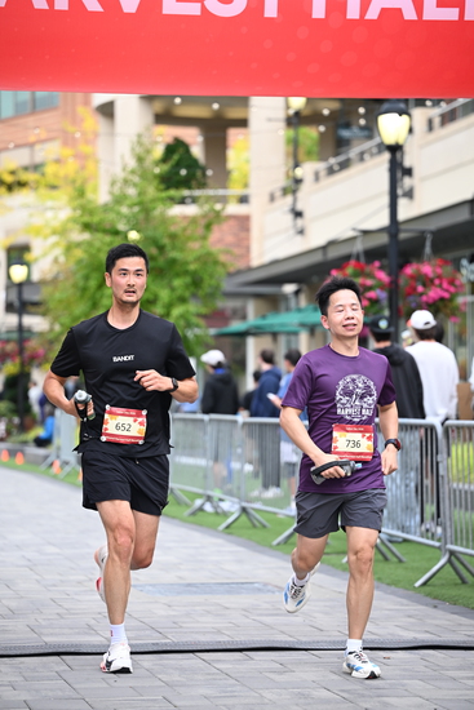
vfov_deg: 18.6
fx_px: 2171
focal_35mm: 110
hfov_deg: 12.5
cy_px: 355
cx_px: 237
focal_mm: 110
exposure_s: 1/1250
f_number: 2.8
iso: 640
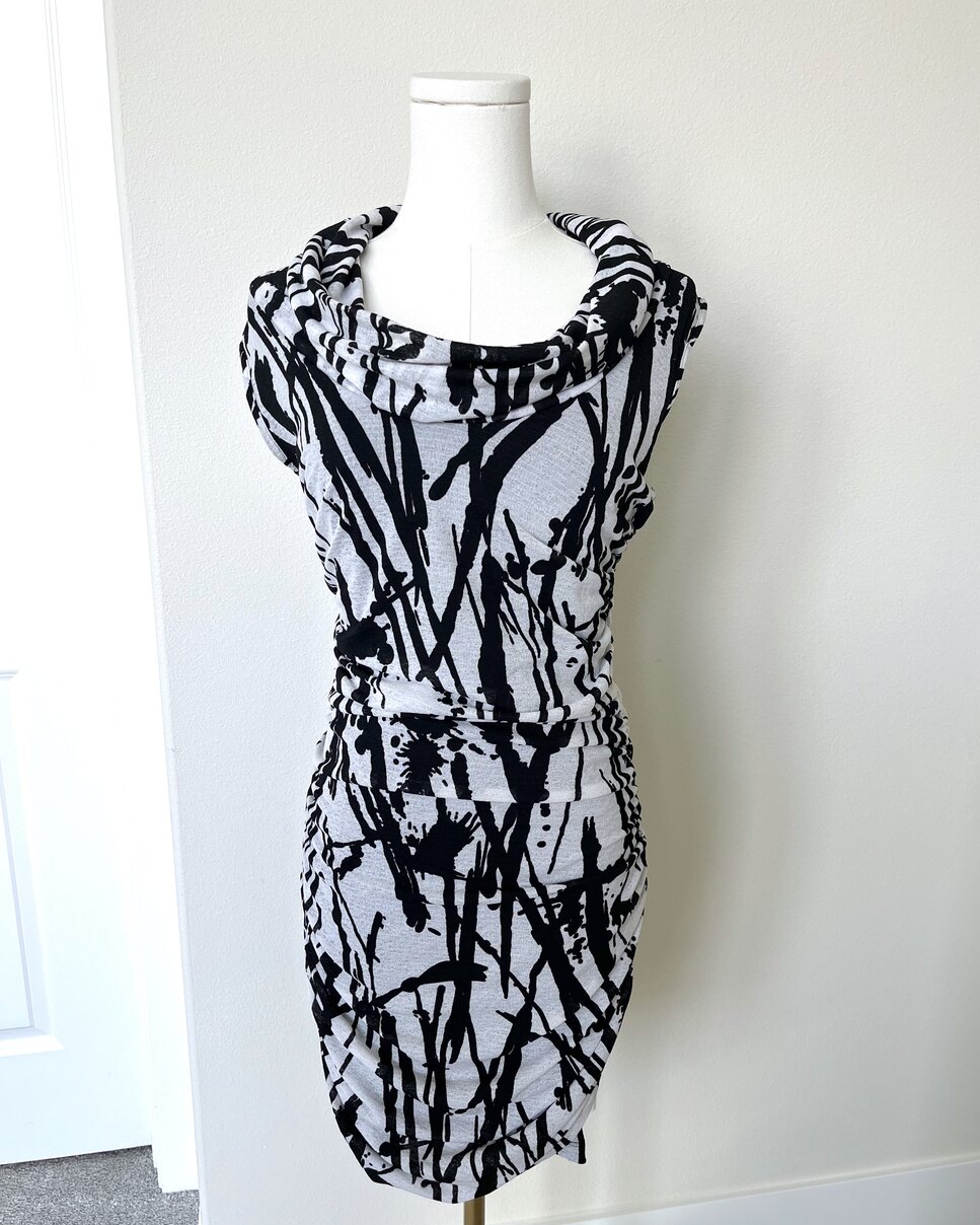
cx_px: 491
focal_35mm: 28
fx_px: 1015
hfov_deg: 51.5
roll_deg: +0.3
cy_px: 674
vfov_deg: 62.1
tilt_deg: -16.4
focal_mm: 5.1
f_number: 1.6
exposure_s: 1/122
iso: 40
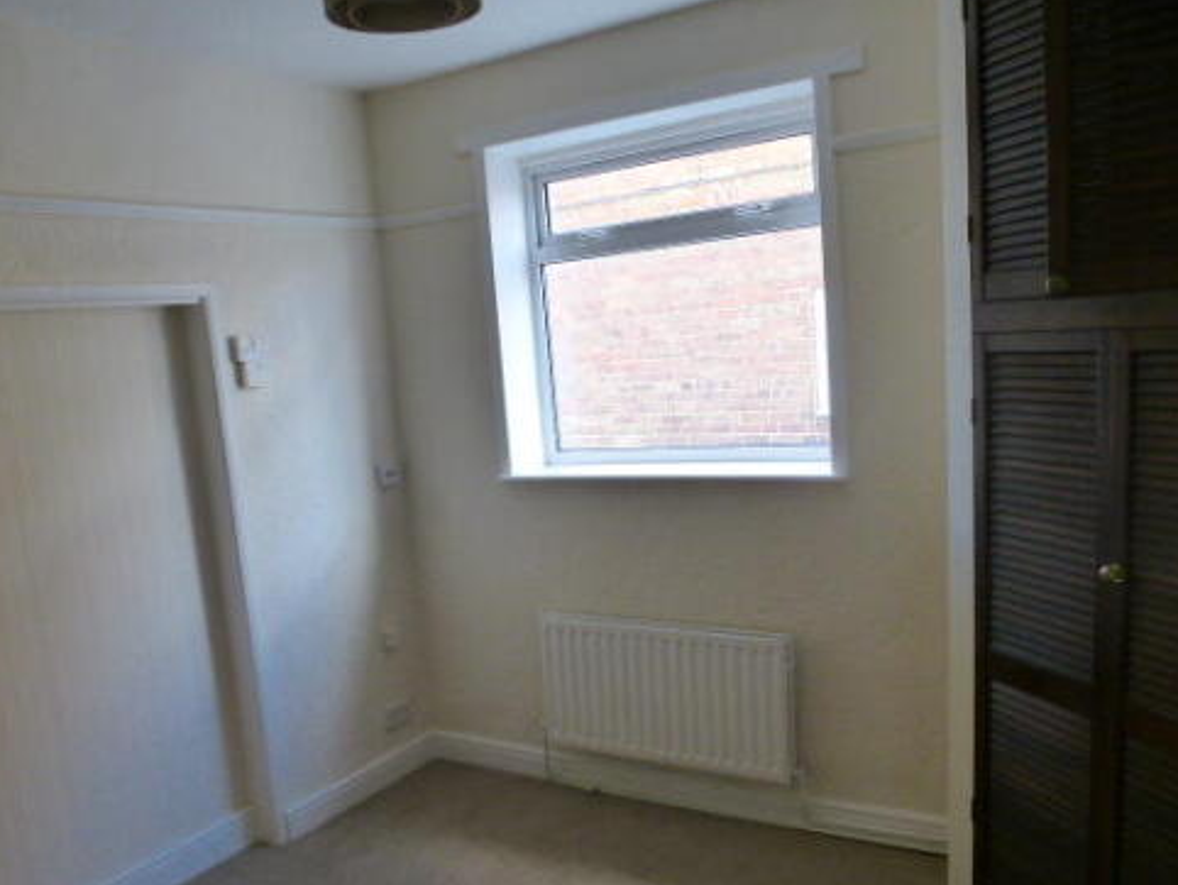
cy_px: 522
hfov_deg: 61.5
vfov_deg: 48.0
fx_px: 987
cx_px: 532
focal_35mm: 29
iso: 400
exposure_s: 1/60
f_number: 3.3
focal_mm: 4.3
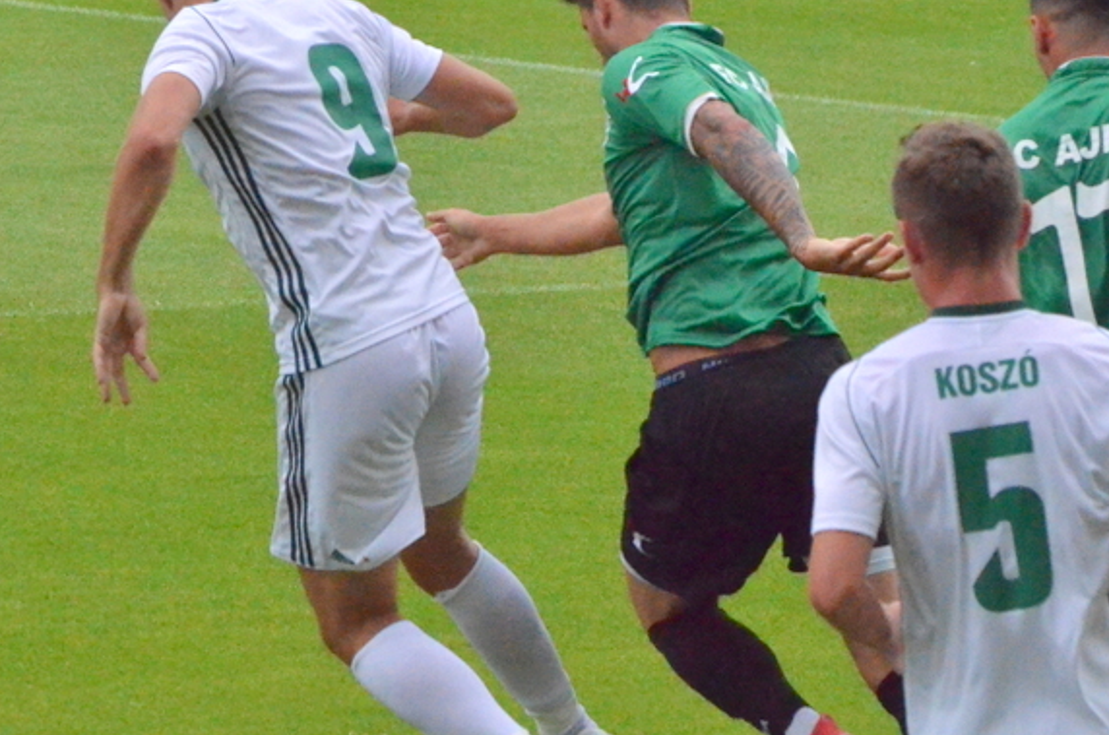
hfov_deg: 4.0
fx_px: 15958
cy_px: 251
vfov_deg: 2.6
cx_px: 655
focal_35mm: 519
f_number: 9
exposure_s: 1/5000
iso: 6400
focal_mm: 165
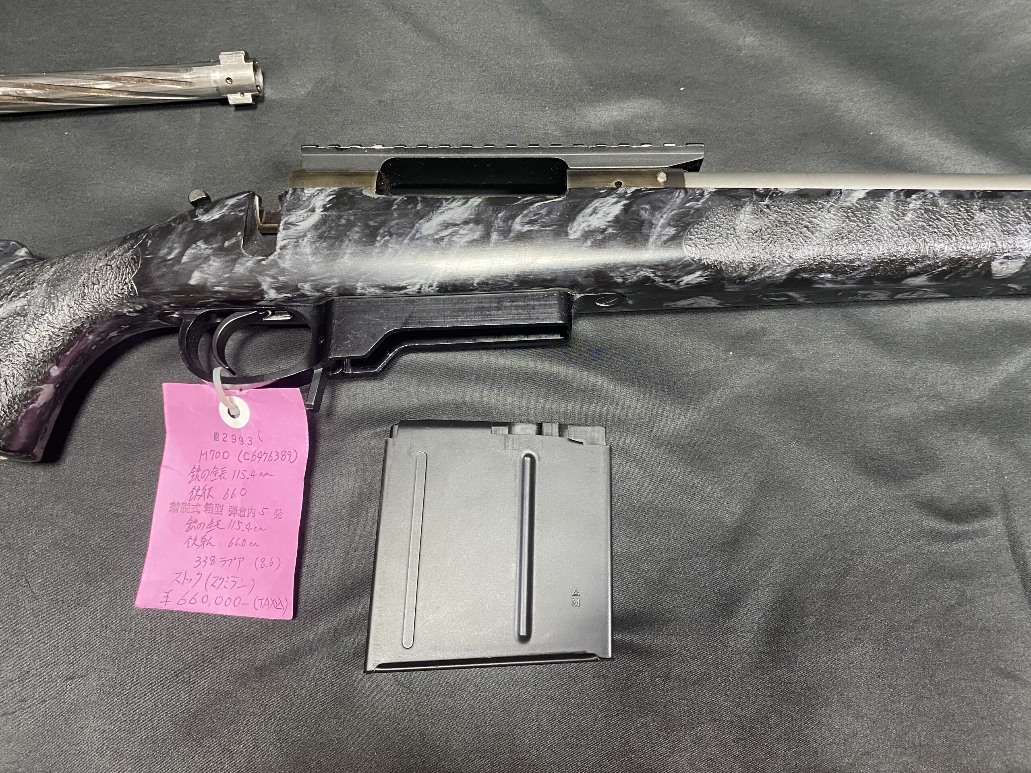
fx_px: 774
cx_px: 516
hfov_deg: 67.3
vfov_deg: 53.1
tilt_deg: -72.5
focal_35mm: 26
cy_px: 386
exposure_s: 1/60
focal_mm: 4.25
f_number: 1.8
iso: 320
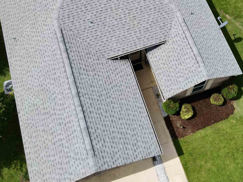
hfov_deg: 40.3
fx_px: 330
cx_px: 145
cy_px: 43
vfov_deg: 30.3
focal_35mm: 47
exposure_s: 1/1000
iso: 100
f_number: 2.8
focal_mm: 4.5
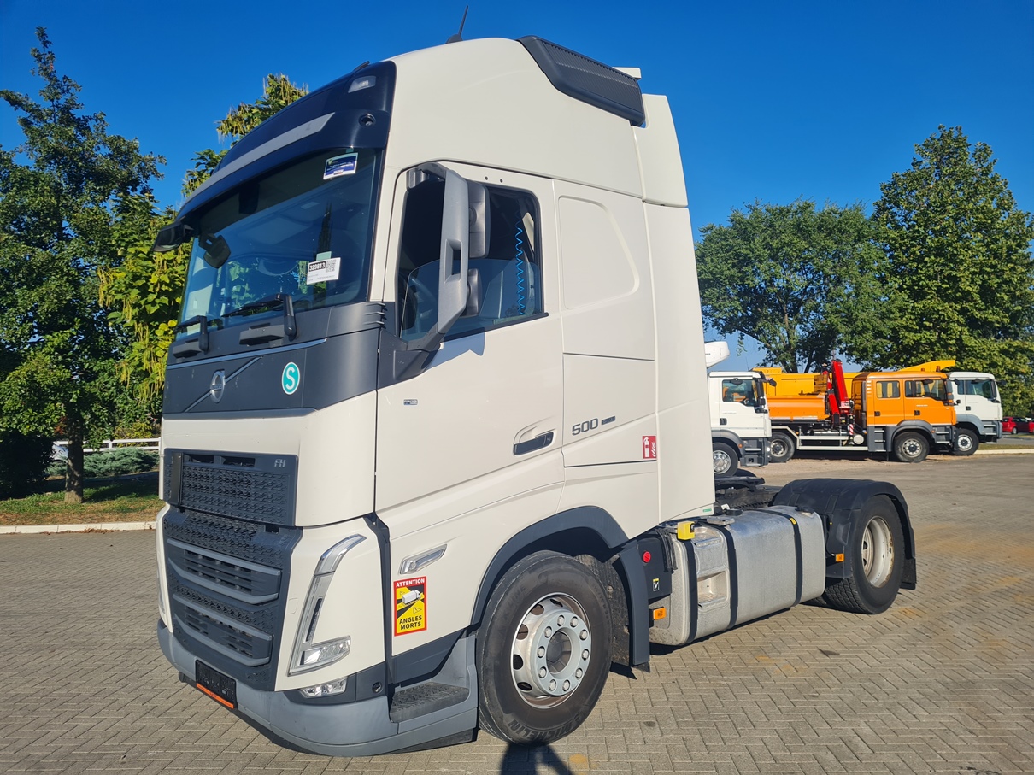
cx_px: 517
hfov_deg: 67.3
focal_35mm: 26
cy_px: 388
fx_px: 776
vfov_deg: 53.0
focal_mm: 5.4
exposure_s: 1/3952
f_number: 1.8
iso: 50
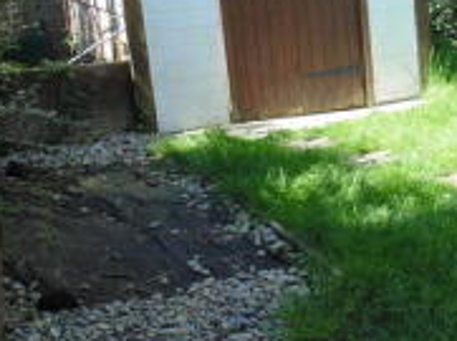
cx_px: 519
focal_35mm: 71
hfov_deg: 25.2
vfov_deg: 20.6
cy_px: 173
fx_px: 935
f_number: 3.1
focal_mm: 4
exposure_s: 1/200
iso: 80
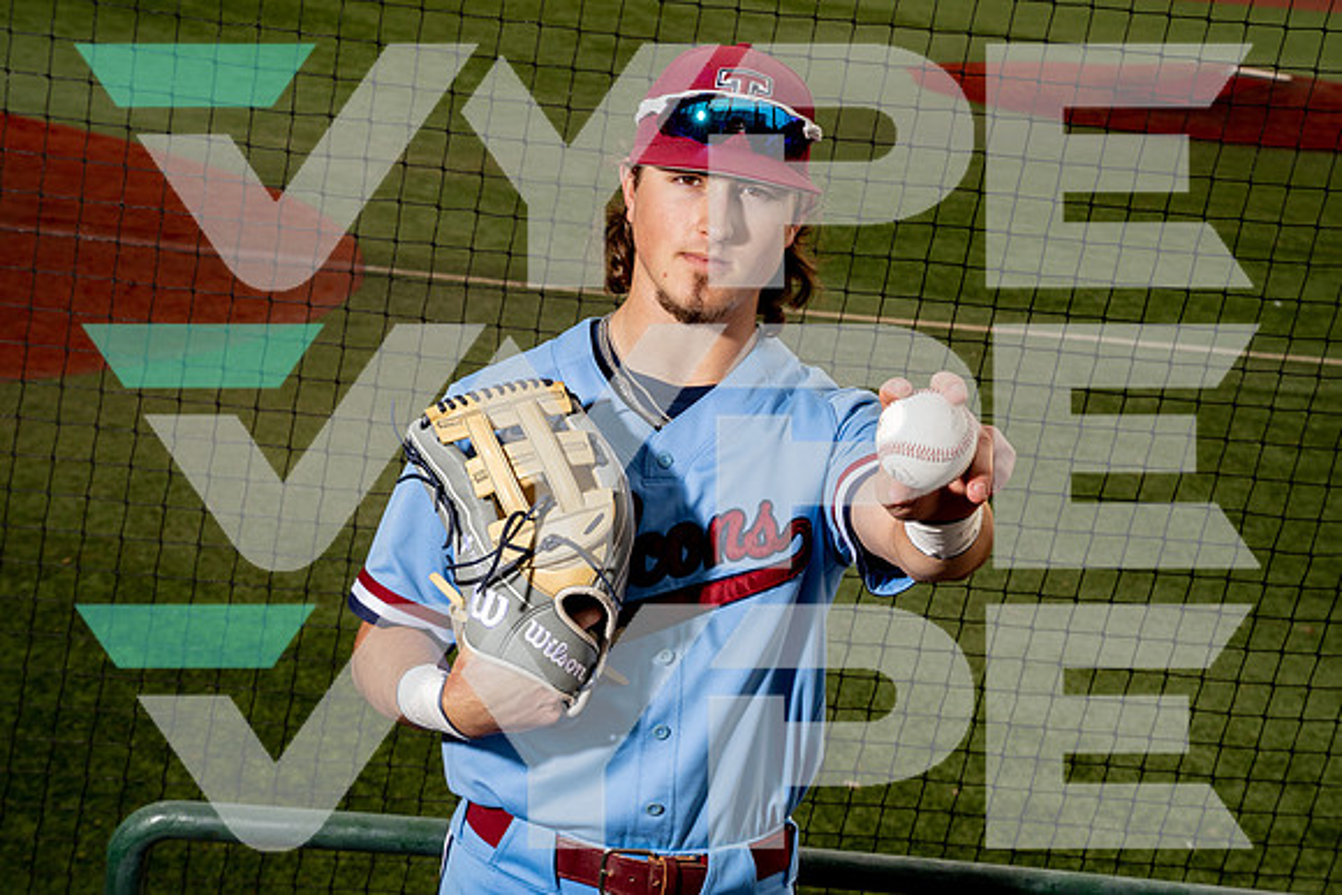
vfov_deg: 19.5
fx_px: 2610
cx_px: 671
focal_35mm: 70
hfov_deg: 28.8
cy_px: 448
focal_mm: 70
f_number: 11
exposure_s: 1/250
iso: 400
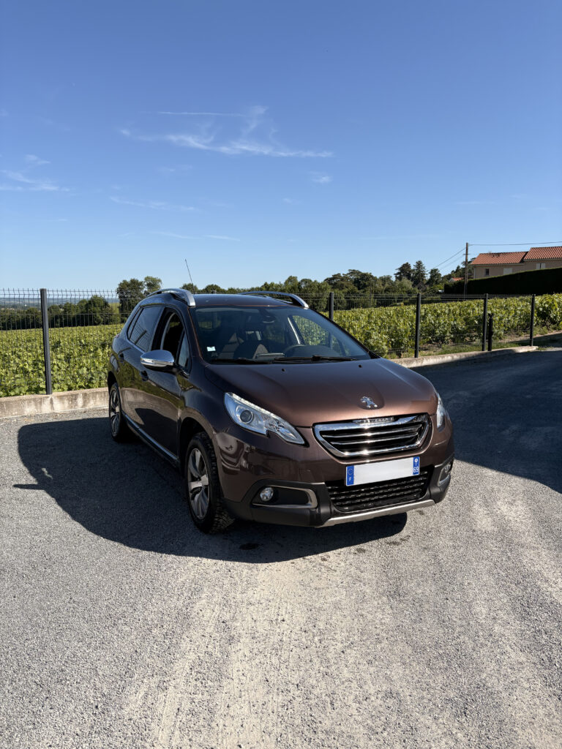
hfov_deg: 53.1
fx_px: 563
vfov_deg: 67.3
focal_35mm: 26
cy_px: 374
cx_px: 281
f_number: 1.6
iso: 50
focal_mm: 5.96
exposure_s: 1/3623
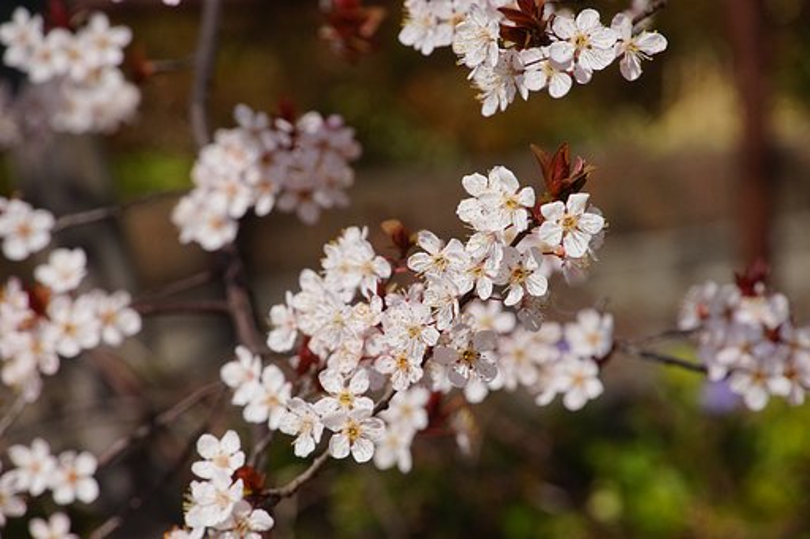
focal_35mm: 300
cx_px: 405
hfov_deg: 6.9
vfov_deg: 4.6
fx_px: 6747
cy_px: 270
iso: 1600
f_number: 10
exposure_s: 1/2500
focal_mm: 300
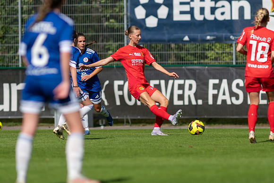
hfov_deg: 3.4
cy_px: 92
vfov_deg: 2.3
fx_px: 4568
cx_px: 137
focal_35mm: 600
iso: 100
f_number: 3.2
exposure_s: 1/3200
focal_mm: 300
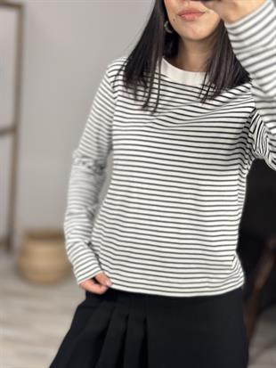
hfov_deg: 30.3
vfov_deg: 39.6
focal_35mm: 48
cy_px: 184
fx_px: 510
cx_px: 138
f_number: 1.78
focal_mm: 6.86
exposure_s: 1/109
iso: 64
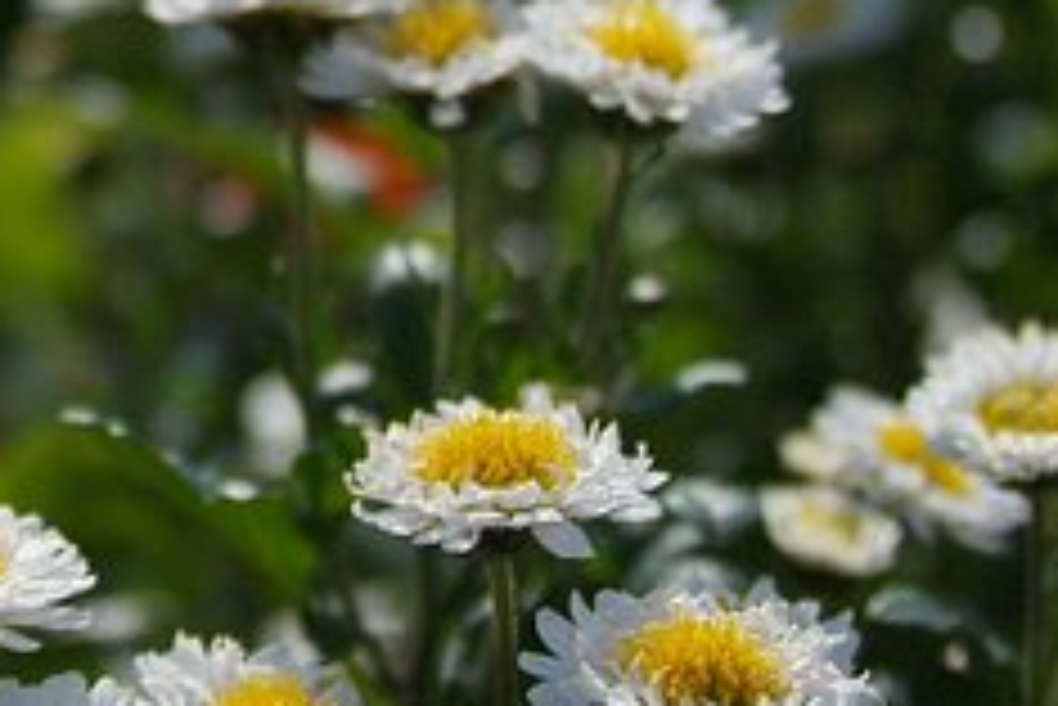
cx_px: 81
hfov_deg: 12.0
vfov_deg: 8.1
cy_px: 187
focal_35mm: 170
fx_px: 4999
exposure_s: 1/4000
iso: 200
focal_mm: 26
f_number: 2.8
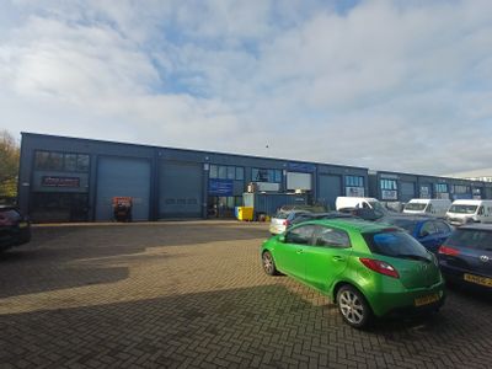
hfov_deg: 94.5
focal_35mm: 16
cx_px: 246
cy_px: 184
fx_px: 227
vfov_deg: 78.1
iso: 40
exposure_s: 1/988
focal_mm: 1.64
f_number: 2.2
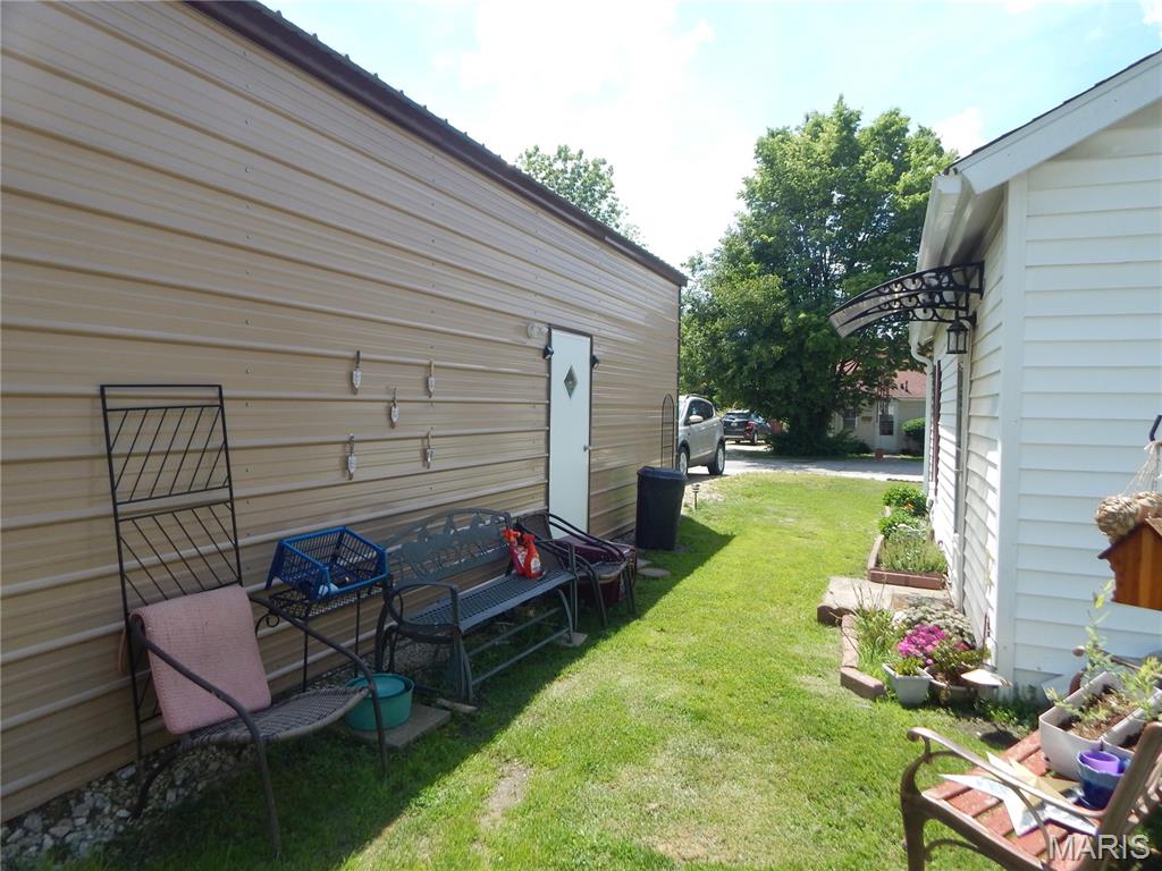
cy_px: 436
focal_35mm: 22
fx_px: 739
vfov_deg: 61.1
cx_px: 581
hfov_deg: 76.4
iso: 125
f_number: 3
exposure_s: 1/1250
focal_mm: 4
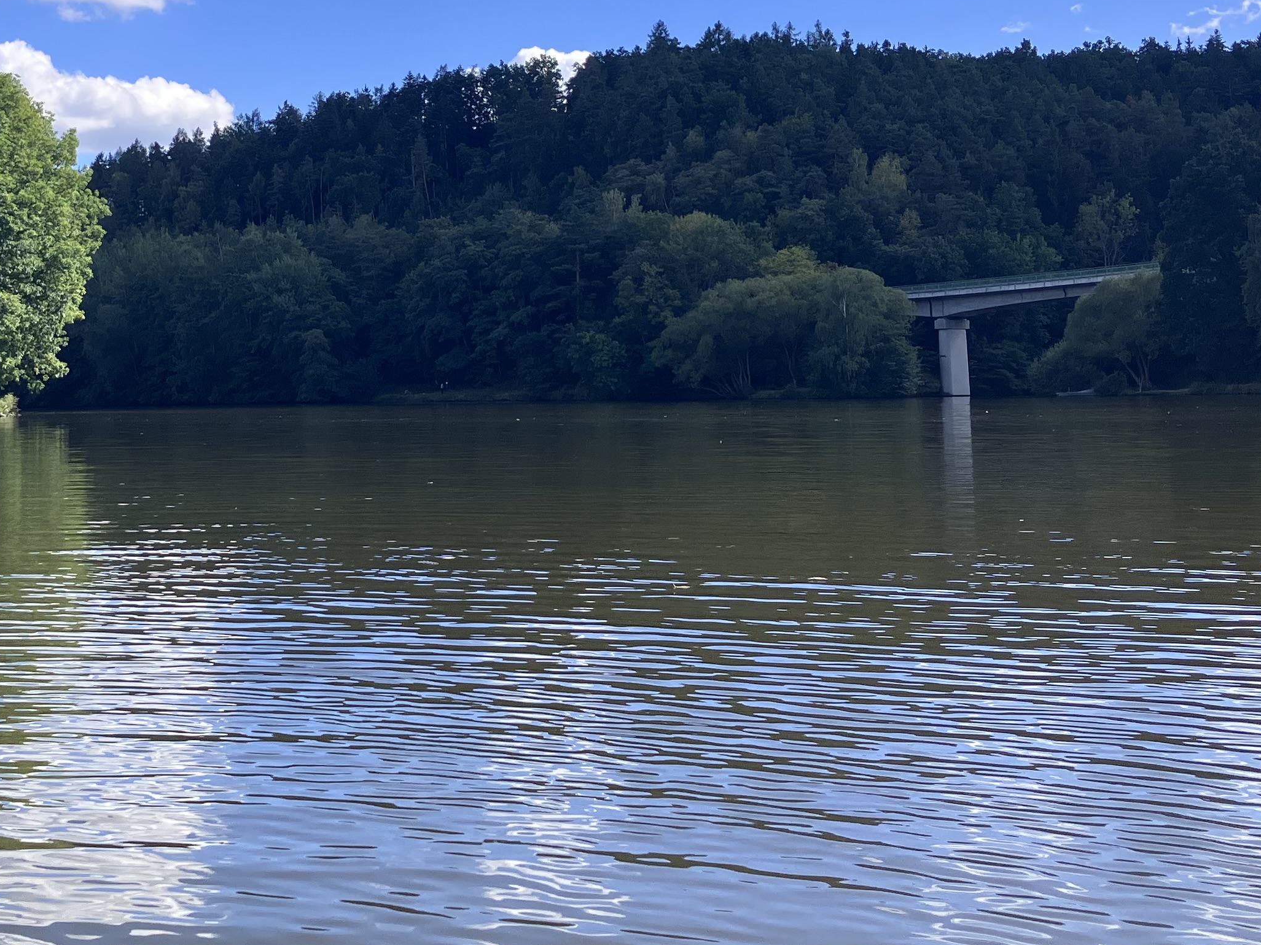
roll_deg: -0.1
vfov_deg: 26.2
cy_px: 231
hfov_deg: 34.4
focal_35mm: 55
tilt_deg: +3.8
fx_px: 2003
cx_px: 355
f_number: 1.8
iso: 32
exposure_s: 1/1473
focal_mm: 3.99
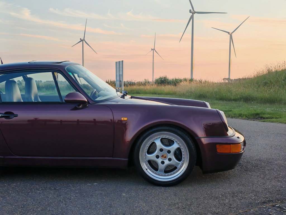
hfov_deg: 36.8
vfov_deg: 28.0
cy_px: 108
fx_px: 430
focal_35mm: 52
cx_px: 143
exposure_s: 1/310
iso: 50
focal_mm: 5.4
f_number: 1.6
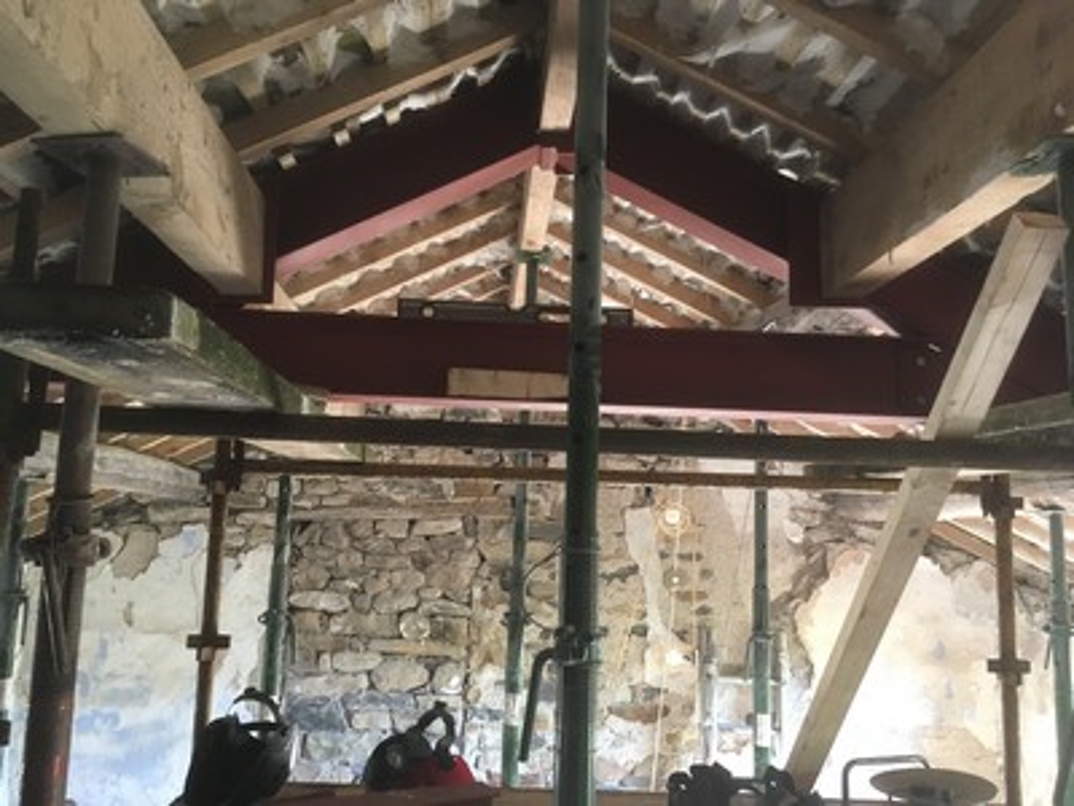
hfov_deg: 61.7
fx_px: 900
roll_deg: -1.6
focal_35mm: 29
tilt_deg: +10.4
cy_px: 403
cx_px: 537
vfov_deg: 48.2
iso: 160
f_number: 2.2
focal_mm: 4.15
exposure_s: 1/33
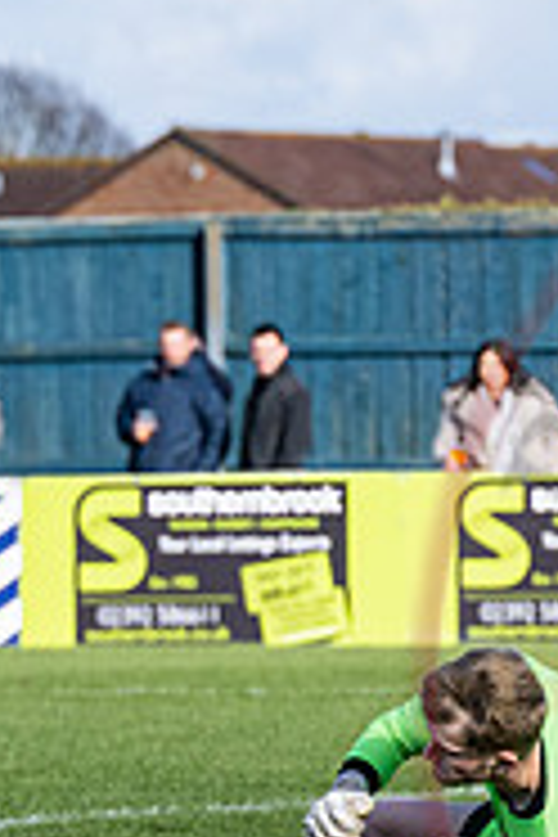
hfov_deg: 2.5
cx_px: 1060
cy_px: 765
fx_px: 12740
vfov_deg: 3.8
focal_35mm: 548
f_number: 4
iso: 400
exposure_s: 1/4000
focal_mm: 101
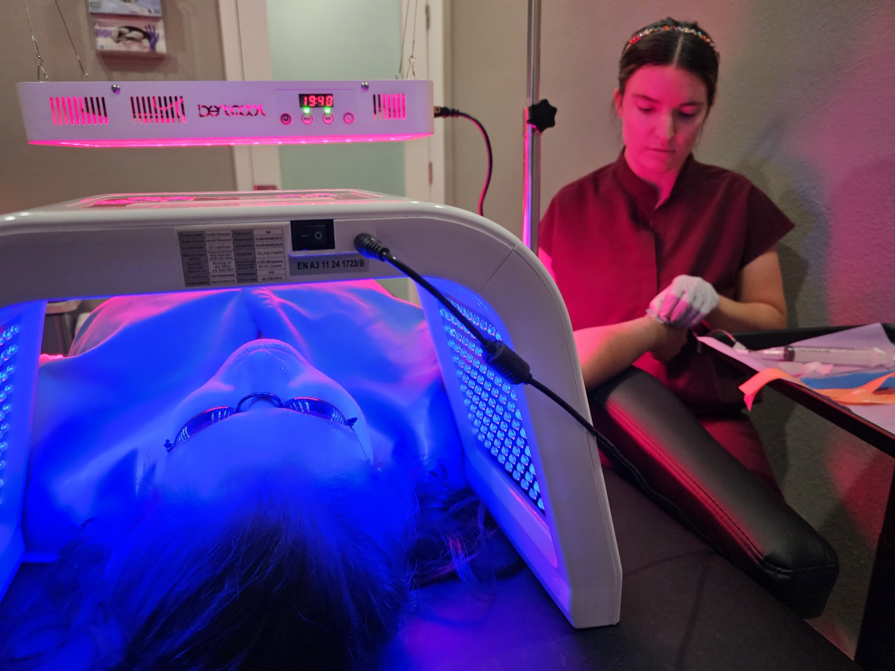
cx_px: 448
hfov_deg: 73.9
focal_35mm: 23
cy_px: 336
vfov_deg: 58.9
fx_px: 595
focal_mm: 6.3
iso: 160
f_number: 1.7
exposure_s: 1/120
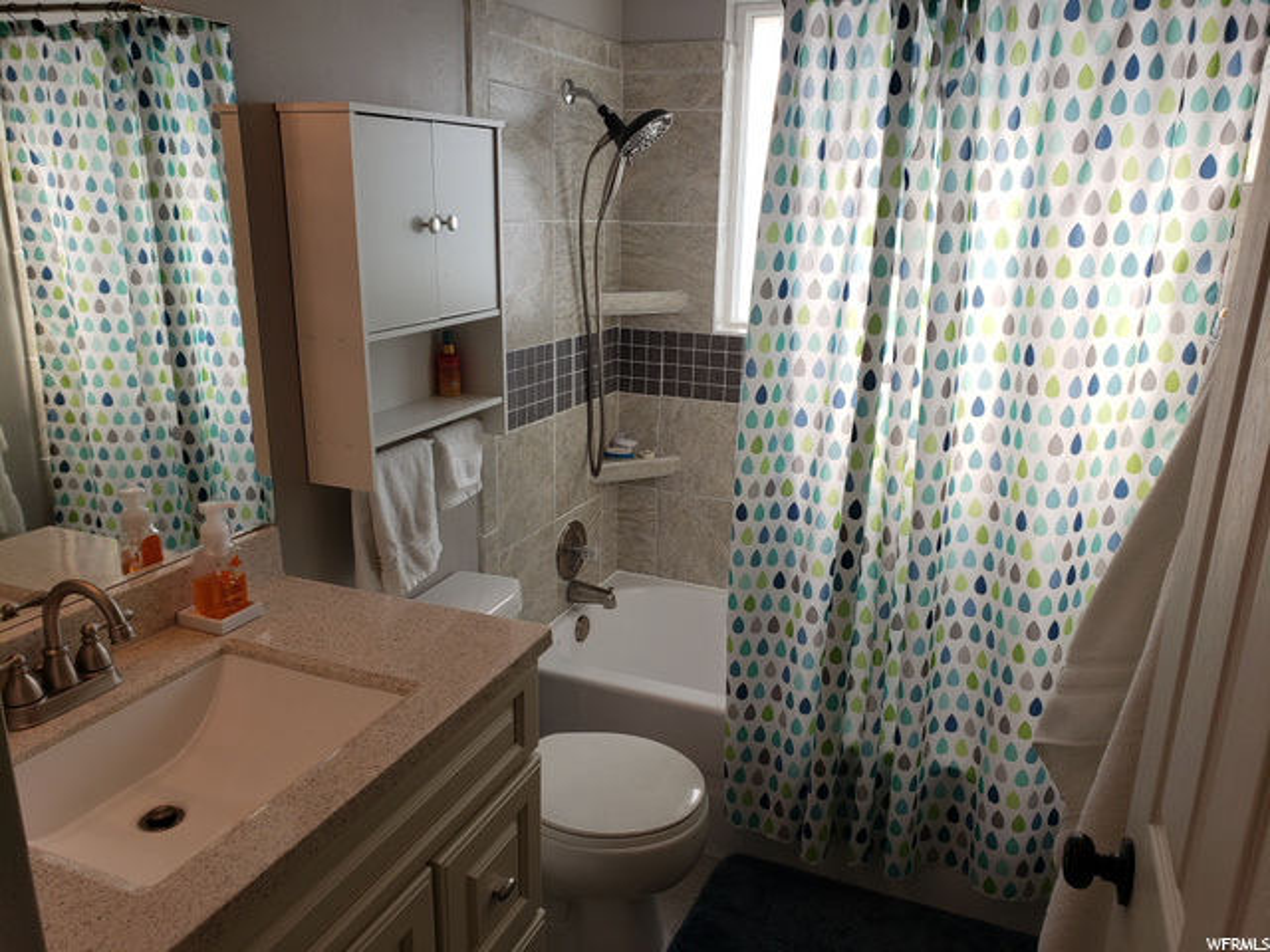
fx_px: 954
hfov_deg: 67.3
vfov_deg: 53.1
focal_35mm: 26
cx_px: 635
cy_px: 476
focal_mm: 4.3
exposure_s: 1/185
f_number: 2.4
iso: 50
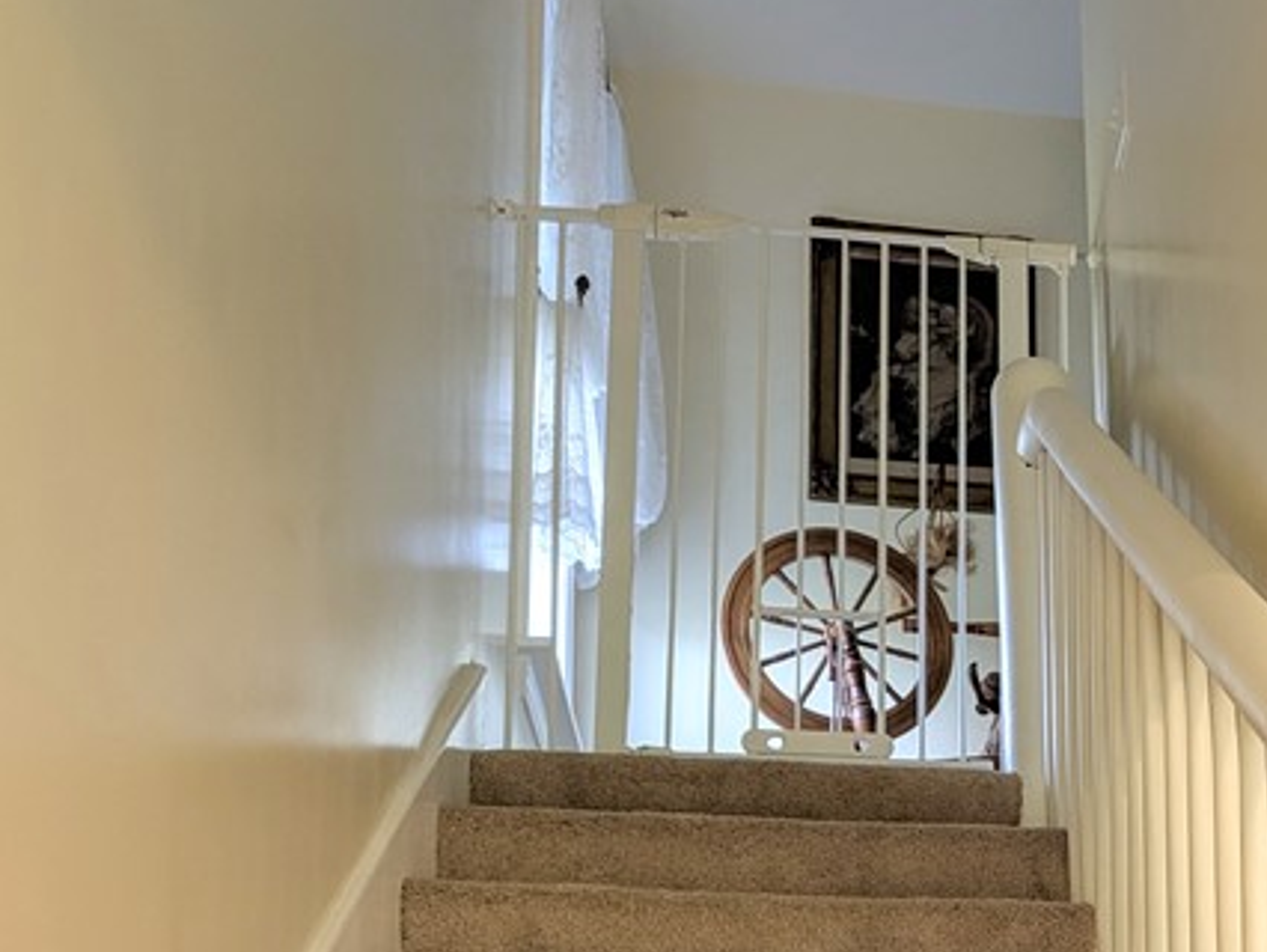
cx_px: 1373
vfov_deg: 23.1
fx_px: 2197
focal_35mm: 60
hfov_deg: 29.2
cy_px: 1023
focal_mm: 5.43
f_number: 1.89
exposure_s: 1/24
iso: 82
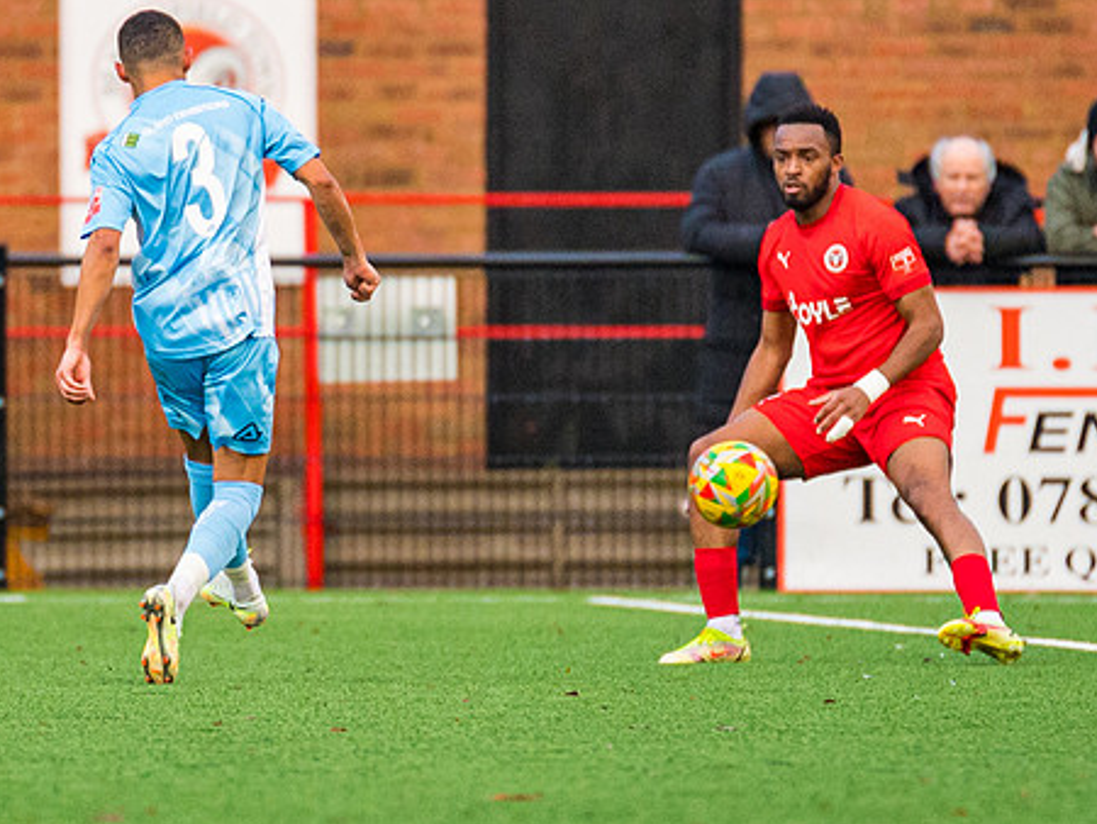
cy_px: 230
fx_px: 33420
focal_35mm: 1054
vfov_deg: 1.4
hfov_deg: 1.9
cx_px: 265
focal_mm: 300
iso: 1600
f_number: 2.8
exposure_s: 1/1600
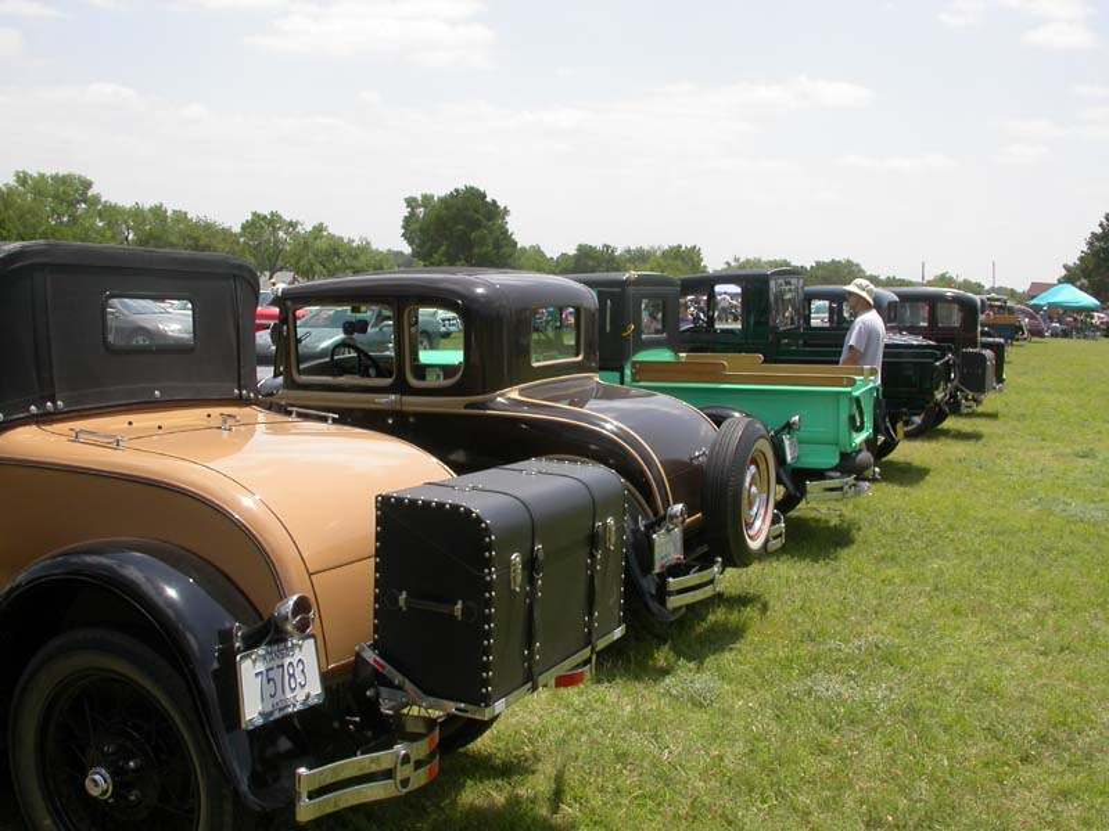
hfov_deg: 49.0
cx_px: 554
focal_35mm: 38
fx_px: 1217
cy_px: 416
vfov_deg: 37.7
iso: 100
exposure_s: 1/268
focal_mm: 7.85
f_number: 7.5
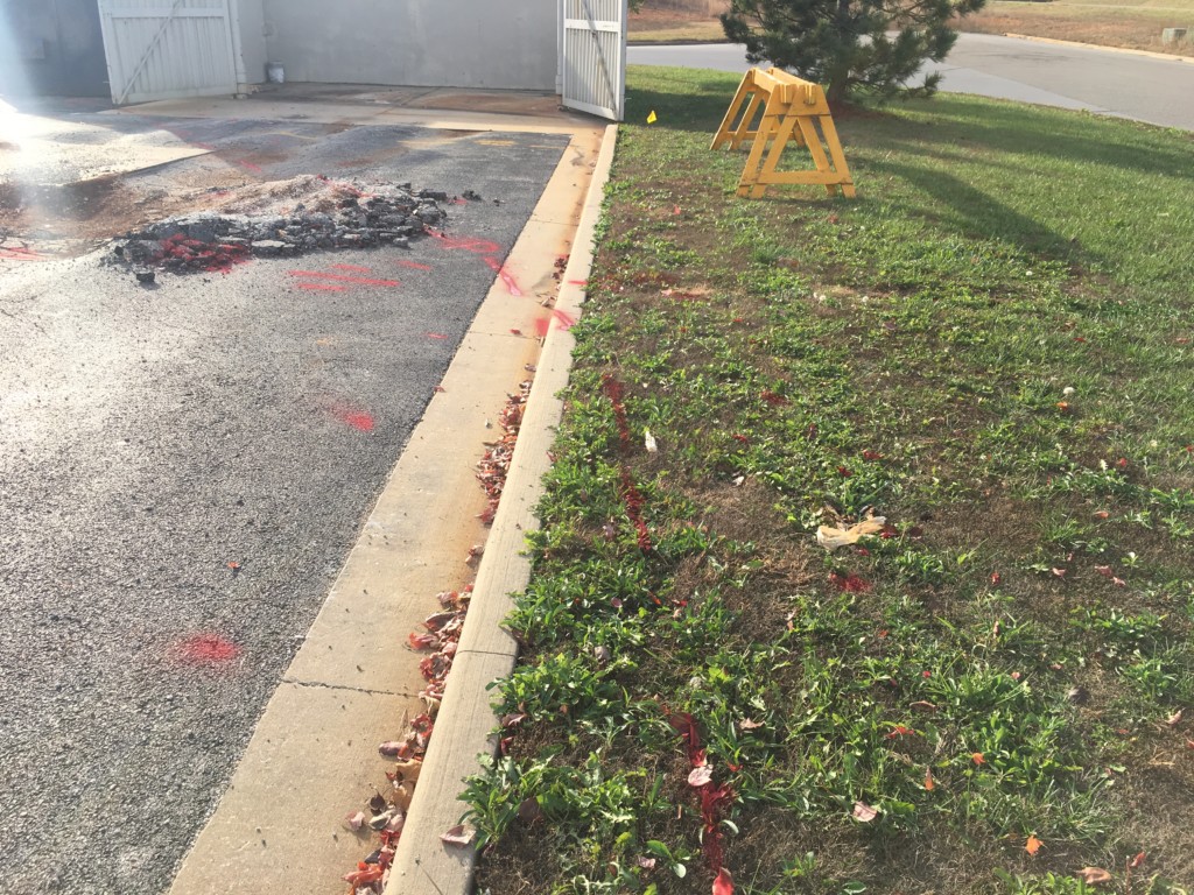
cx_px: 597
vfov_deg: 48.2
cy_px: 448
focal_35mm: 29
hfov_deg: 61.7
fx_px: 1000
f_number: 2.2
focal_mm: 4.15
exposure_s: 1/646
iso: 25
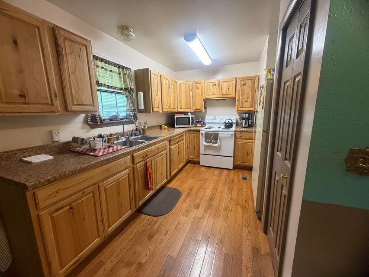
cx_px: 184
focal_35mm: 14
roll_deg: +2.4
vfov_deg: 85.7
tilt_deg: -12.5
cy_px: 138
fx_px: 149
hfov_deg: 102.1
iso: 400
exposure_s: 1/60
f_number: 2.2
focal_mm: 2.22
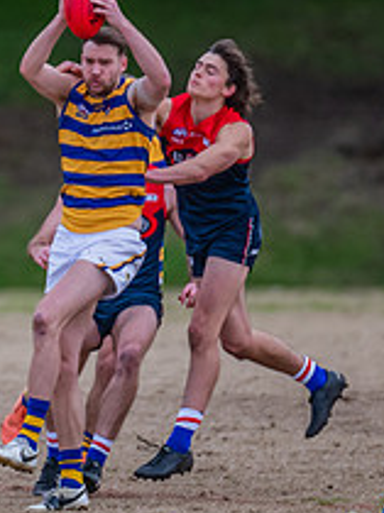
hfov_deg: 1.3
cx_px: -52
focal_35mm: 1172
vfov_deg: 1.7
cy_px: 252
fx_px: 17370
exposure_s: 1/2000
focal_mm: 300
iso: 1100
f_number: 2.8
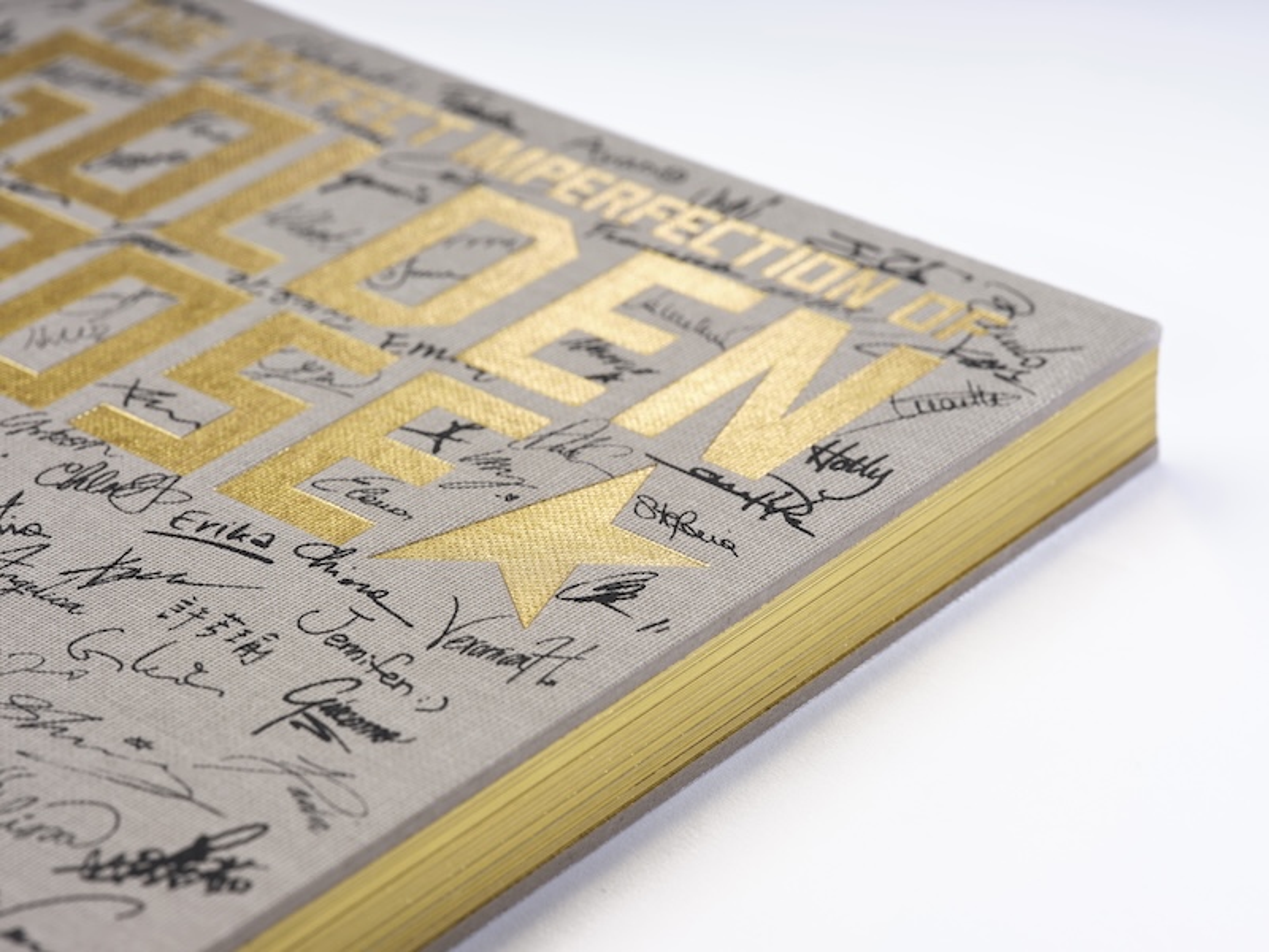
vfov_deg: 15.6
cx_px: 634
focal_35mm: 95
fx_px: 3483
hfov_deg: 20.7
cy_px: 476
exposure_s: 1/160
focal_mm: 120
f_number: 13
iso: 100
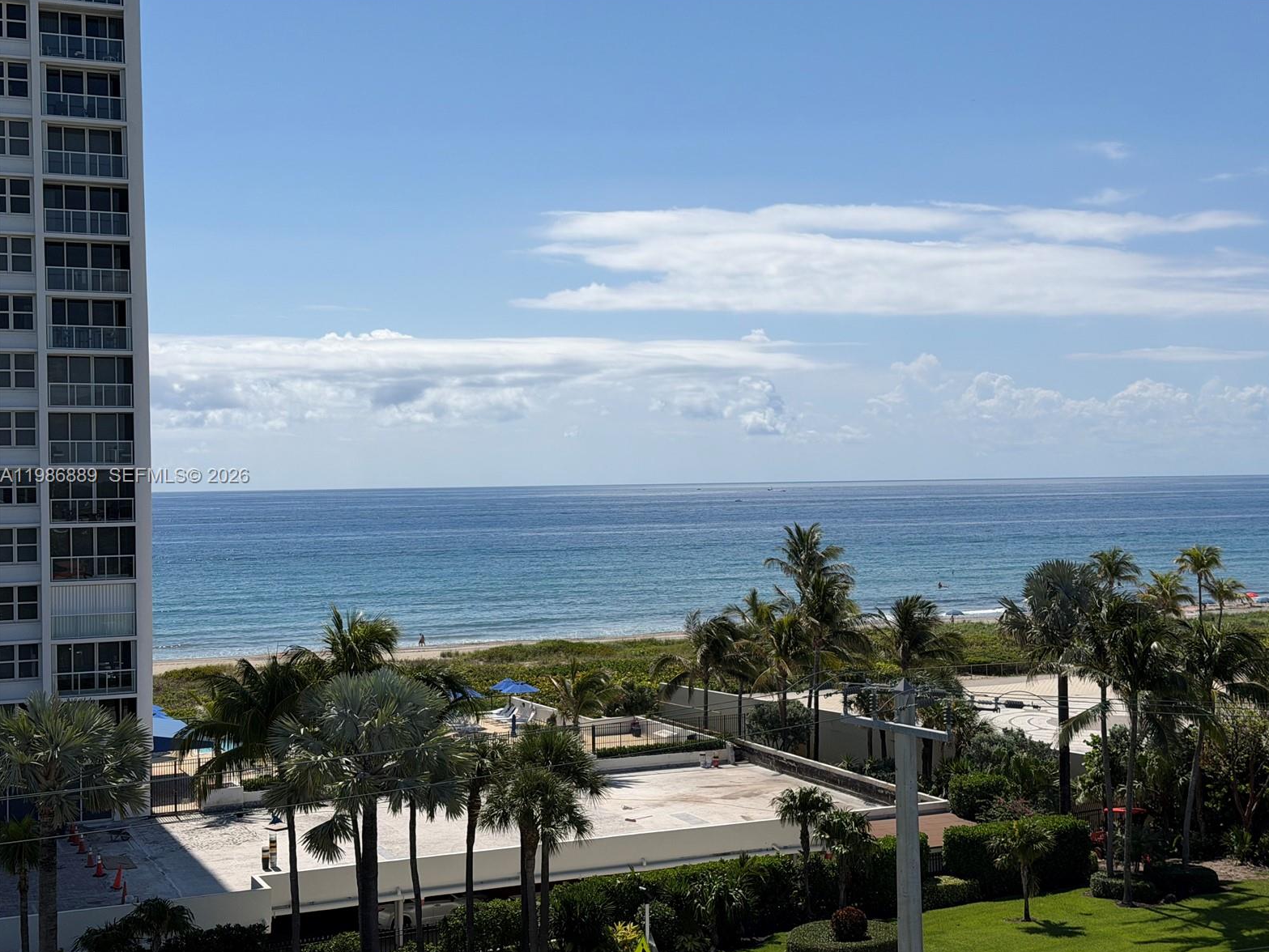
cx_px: 645
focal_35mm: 49
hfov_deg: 38.9
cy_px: 477
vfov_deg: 29.7
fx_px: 1797
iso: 64
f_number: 1.78
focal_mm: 6.76
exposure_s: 1/13333
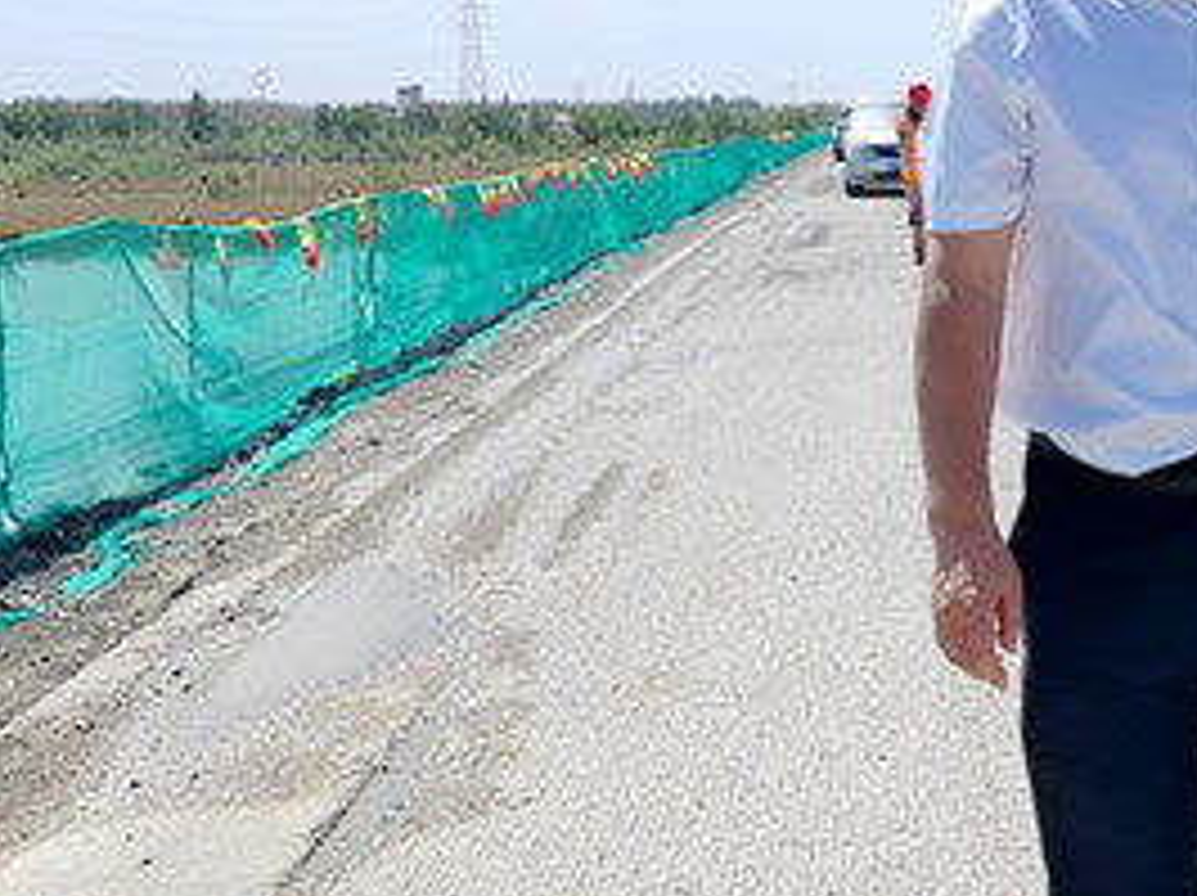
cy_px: 227
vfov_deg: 23.4
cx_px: 1296
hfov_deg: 28.5
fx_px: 2142
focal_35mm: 62
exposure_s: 1/590
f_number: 1.9
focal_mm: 6.12
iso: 50
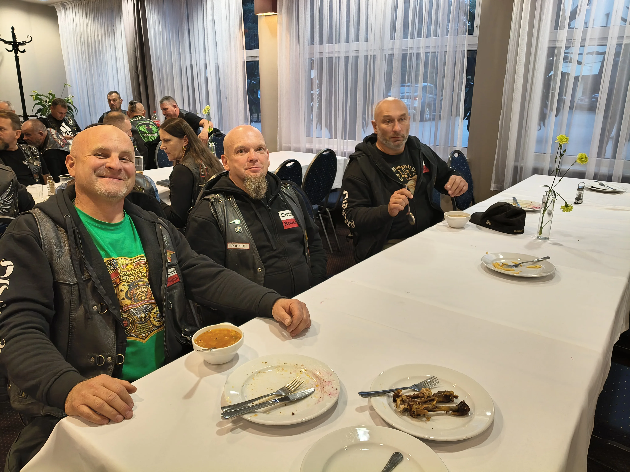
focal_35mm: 26
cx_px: 315
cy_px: 236
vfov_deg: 53.1
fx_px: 473
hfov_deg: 67.3
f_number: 1.8
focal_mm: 4.81
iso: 874
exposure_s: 1/50
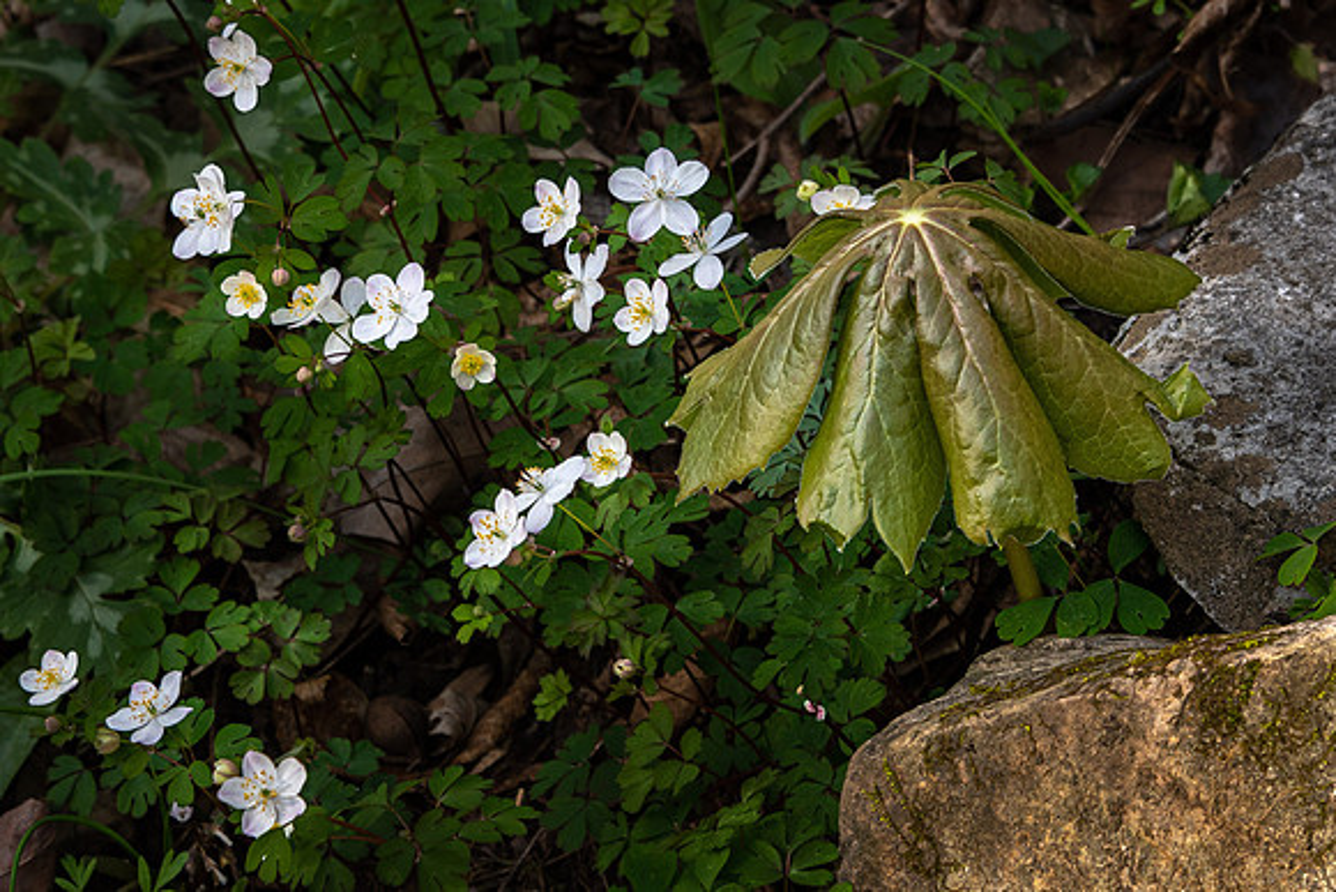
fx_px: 8080
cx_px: 569
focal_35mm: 218
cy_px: 412
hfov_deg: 9.5
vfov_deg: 6.3
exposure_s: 1/250
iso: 400
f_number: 9
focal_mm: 116
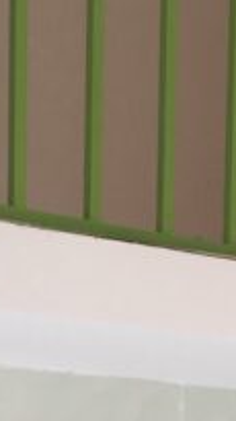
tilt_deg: -4.9
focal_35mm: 158
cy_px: 739
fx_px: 1761
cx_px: 371
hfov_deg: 7.5
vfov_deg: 12.5
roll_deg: -2.0
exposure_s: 1/180
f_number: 2.2
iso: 25
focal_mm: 4.15
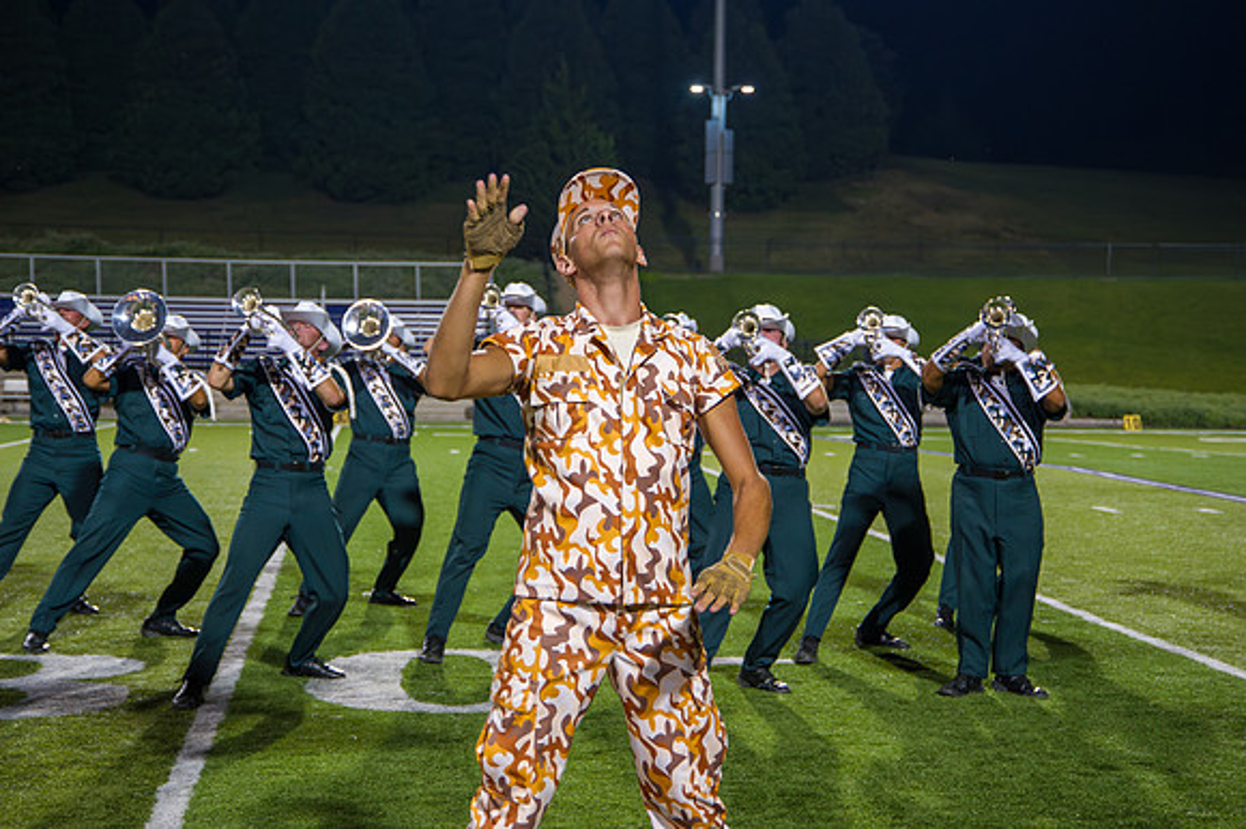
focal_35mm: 69
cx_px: 623
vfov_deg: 19.8
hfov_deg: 29.3
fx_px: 2381
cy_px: 414
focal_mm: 65
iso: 2000
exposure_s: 1/160
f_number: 5
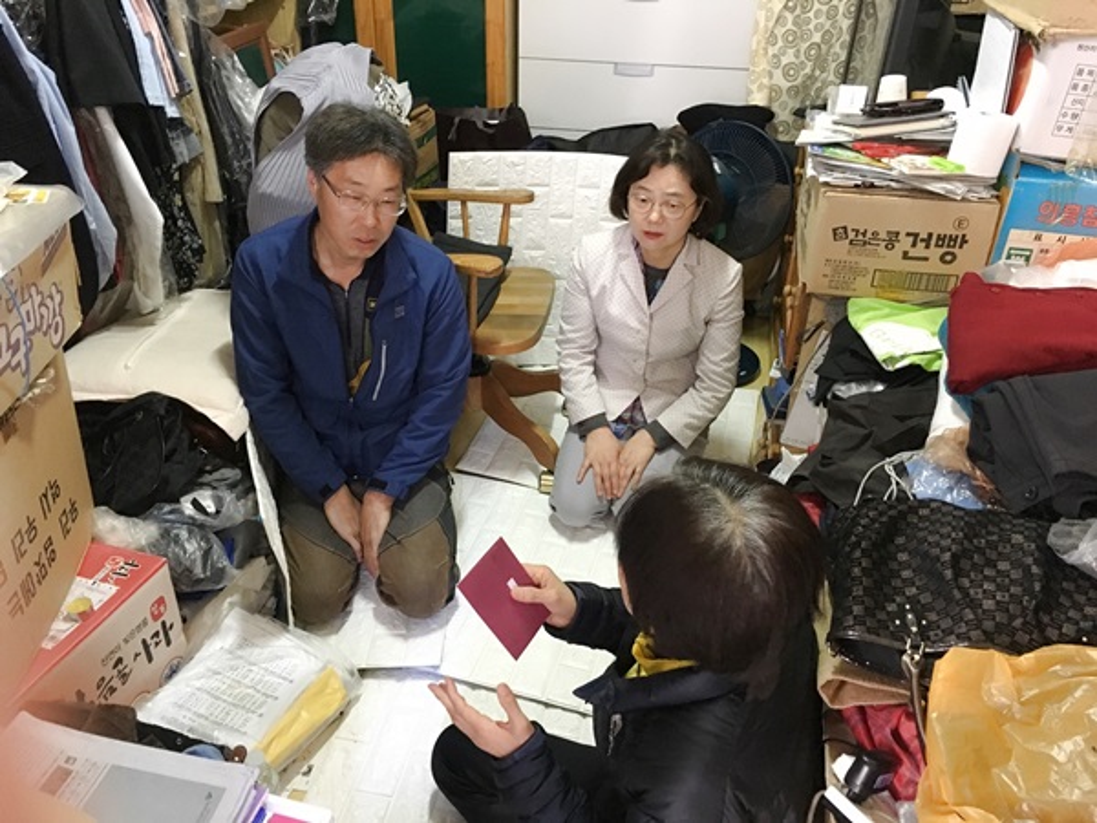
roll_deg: -1.3
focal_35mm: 29
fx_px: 919
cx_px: 548
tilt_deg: -30.0
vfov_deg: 48.2
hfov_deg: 61.7
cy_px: 412
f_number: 2.2
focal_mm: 4.15
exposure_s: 1/15
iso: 320
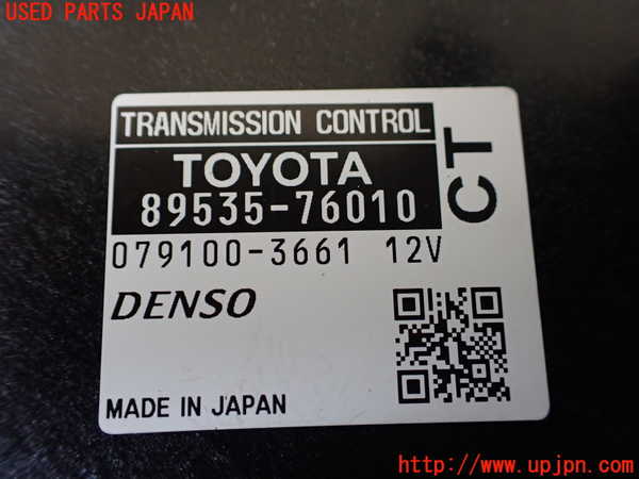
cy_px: 240
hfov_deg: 60.0
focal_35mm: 30
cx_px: 320
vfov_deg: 46.8
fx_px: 554
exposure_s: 1/125
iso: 400
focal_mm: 5.4
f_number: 2.3
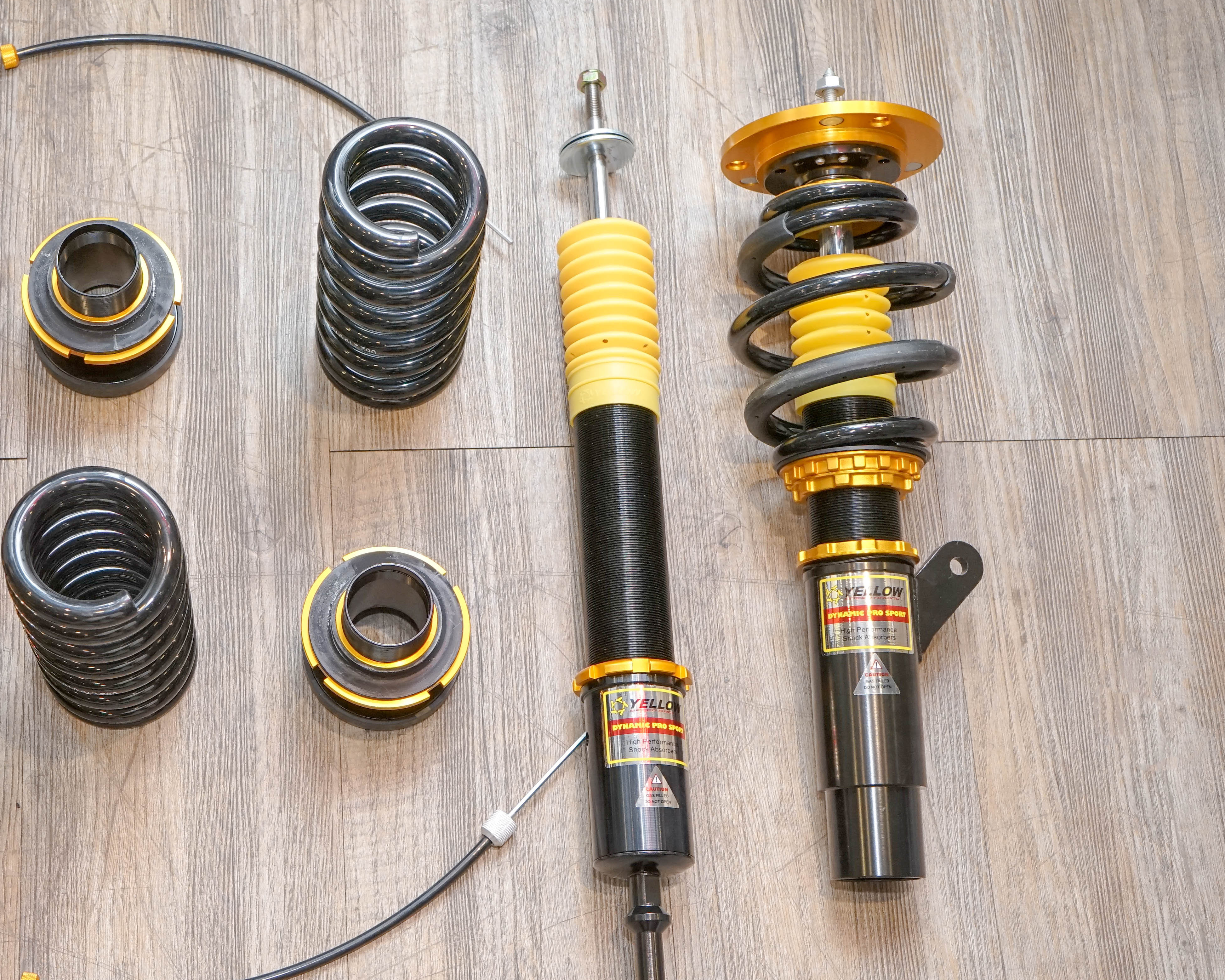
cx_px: 302
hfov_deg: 33.4
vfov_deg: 27.6
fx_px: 1994
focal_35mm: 55
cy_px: 550
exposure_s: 1/100
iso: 1600
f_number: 7.1
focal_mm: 38
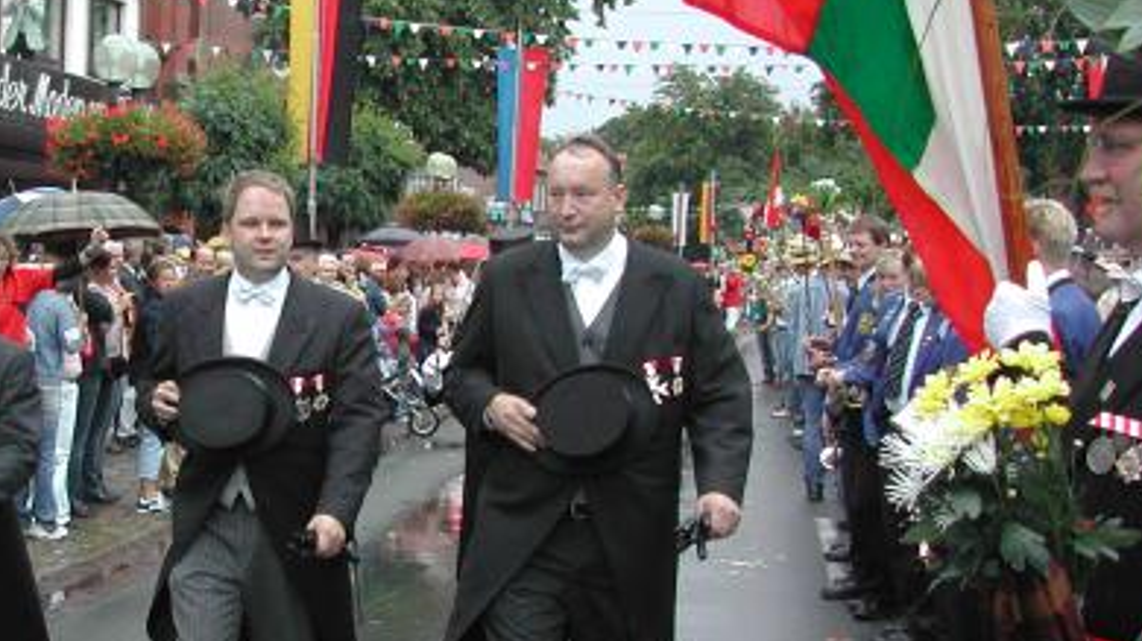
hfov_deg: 30.4
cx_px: 252
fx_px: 2058
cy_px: 287
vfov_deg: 17.7
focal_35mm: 68
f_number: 2.8
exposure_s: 1/418
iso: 100
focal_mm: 8
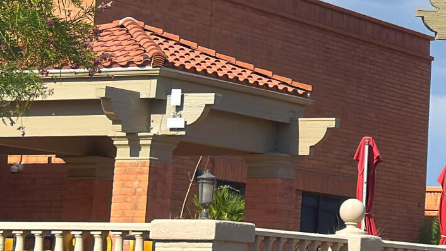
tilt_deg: +12.4
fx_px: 1916
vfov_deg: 7.4
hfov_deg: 13.0
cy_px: -104
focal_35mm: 162
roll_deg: -2.3
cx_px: 481
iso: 64
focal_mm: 6.76
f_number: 1.78
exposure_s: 1/5882
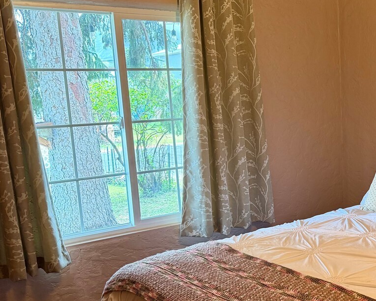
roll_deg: +1.9
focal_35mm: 49
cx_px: 377
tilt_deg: -10.4
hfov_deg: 34.5
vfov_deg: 30.8
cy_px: 175
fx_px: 545
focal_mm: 6.76
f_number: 1.78
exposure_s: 1/120
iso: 250
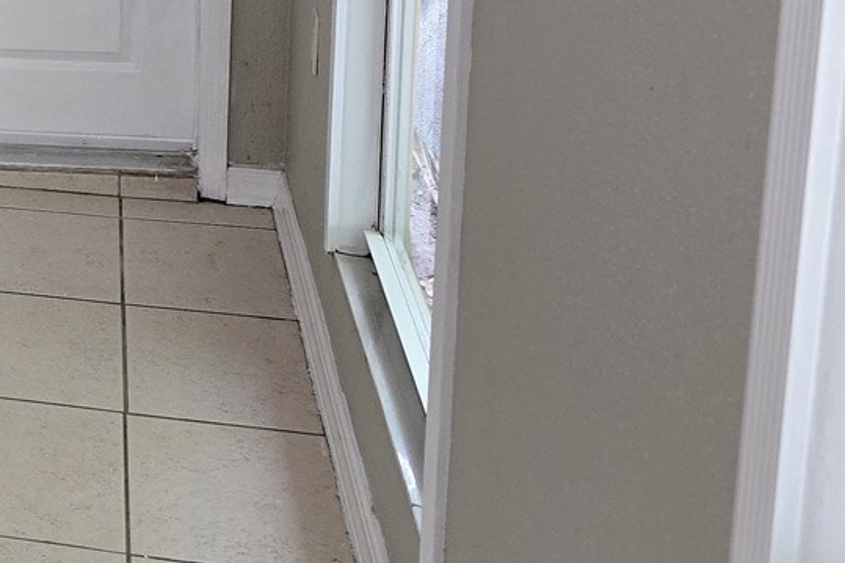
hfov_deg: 23.5
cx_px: -373
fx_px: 1666
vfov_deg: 18.2
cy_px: -107
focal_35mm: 71
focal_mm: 6.3
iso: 80
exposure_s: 1/60
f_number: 1.7
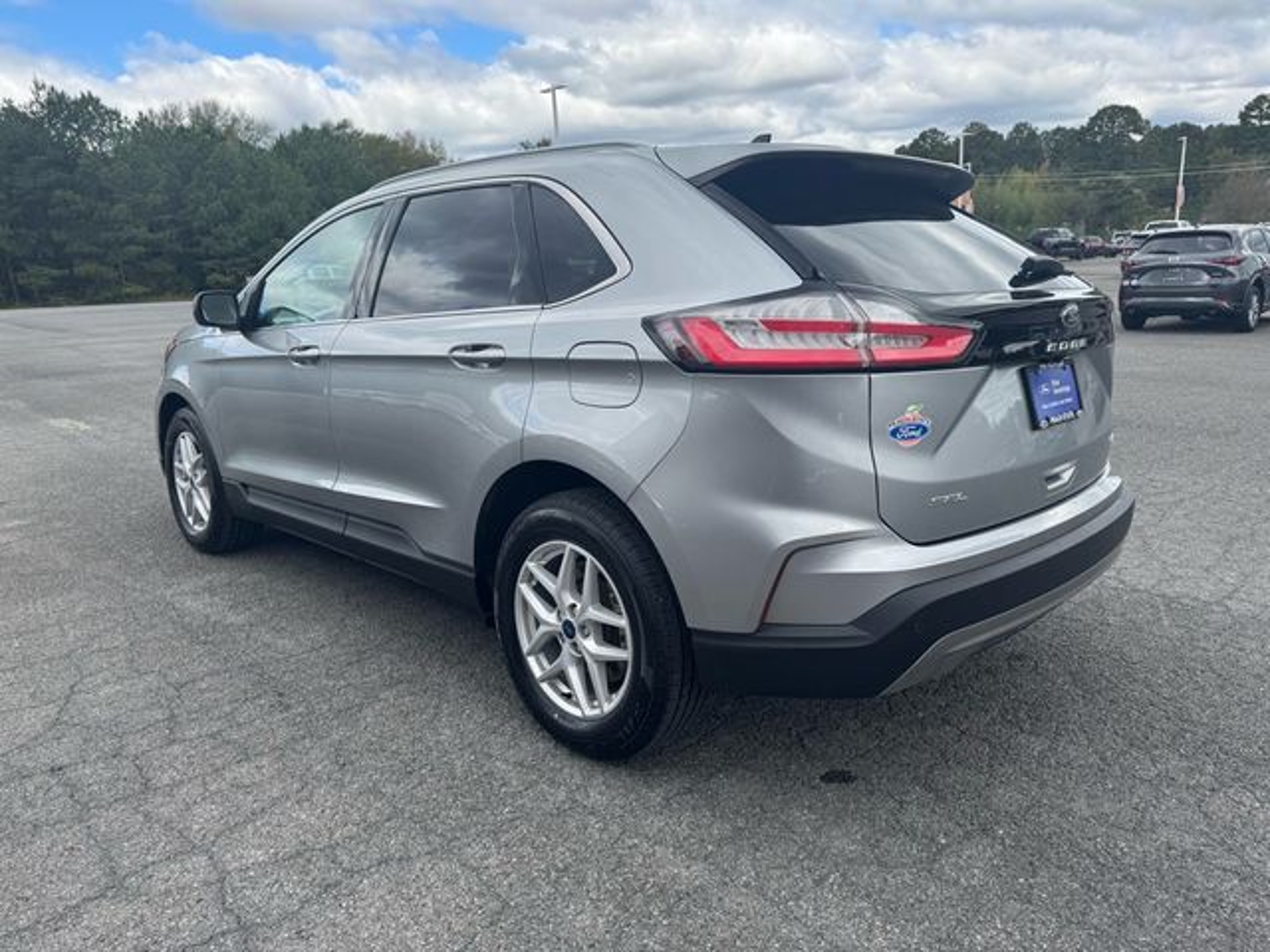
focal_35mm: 24
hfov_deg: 71.6
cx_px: 635
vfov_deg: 56.8
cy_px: 476
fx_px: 881
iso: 80
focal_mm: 6.76
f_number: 1.78
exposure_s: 1/1524
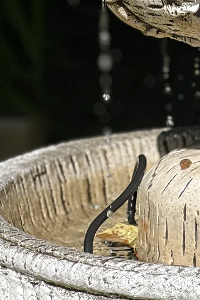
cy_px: -66
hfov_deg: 4.8
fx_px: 2366
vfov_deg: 7.2
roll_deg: +0.4
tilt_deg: -5.9
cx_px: 323
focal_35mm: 284
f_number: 2.8
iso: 32
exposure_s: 1/896
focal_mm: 9
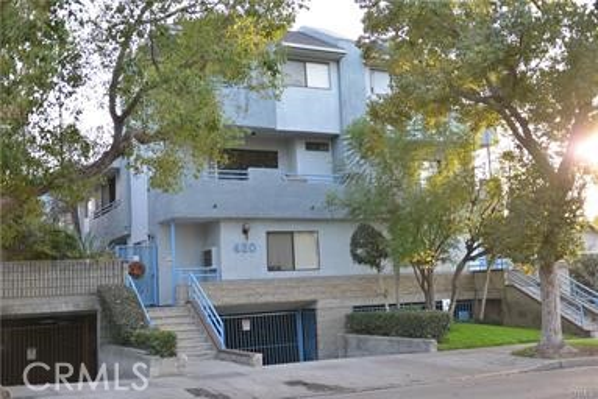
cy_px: 200
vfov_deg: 33.5
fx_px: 665
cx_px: 299
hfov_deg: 48.4
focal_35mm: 40
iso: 2500
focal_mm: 40
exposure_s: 1/2000
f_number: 2.8
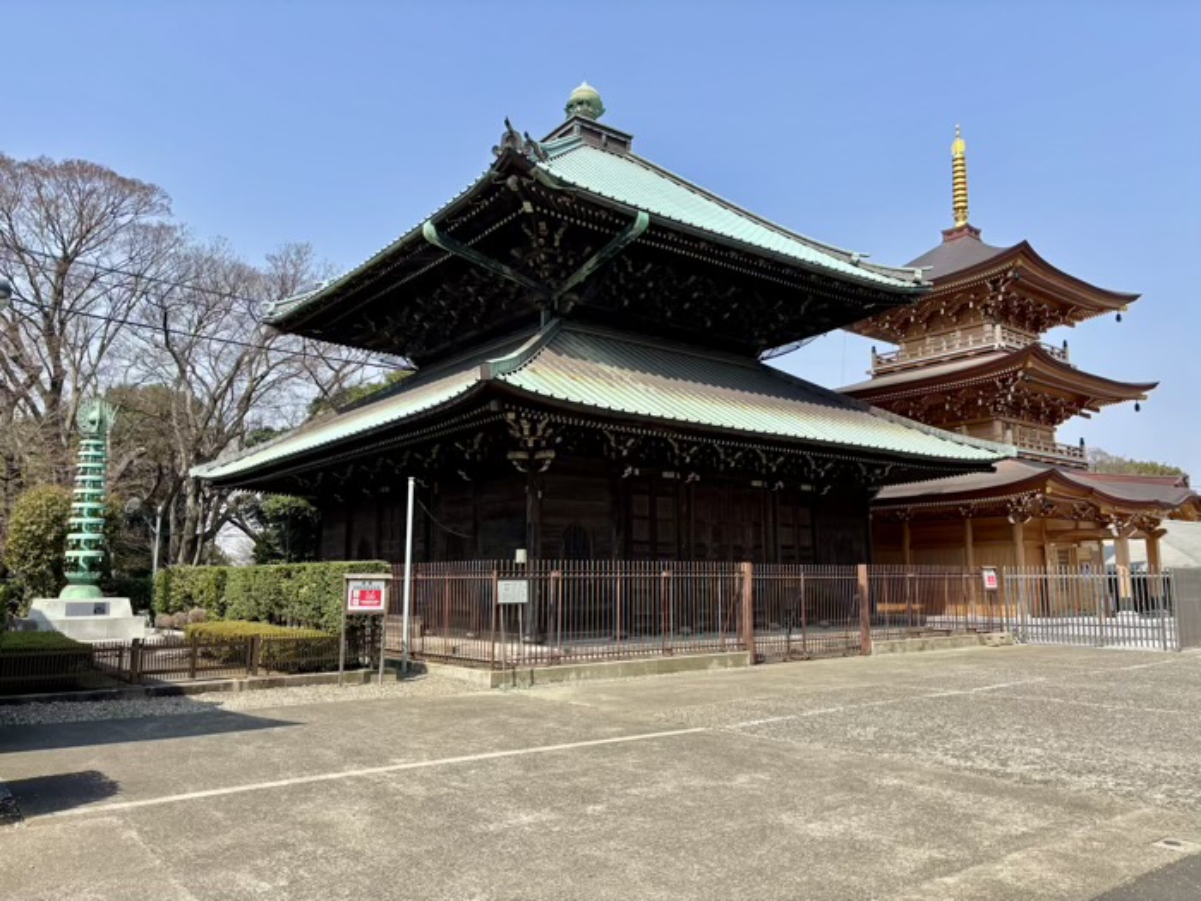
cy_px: 450
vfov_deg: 53.1
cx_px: 600
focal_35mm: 26
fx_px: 902
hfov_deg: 67.3
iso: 50
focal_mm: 5.96
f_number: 1.6
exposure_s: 1/2398
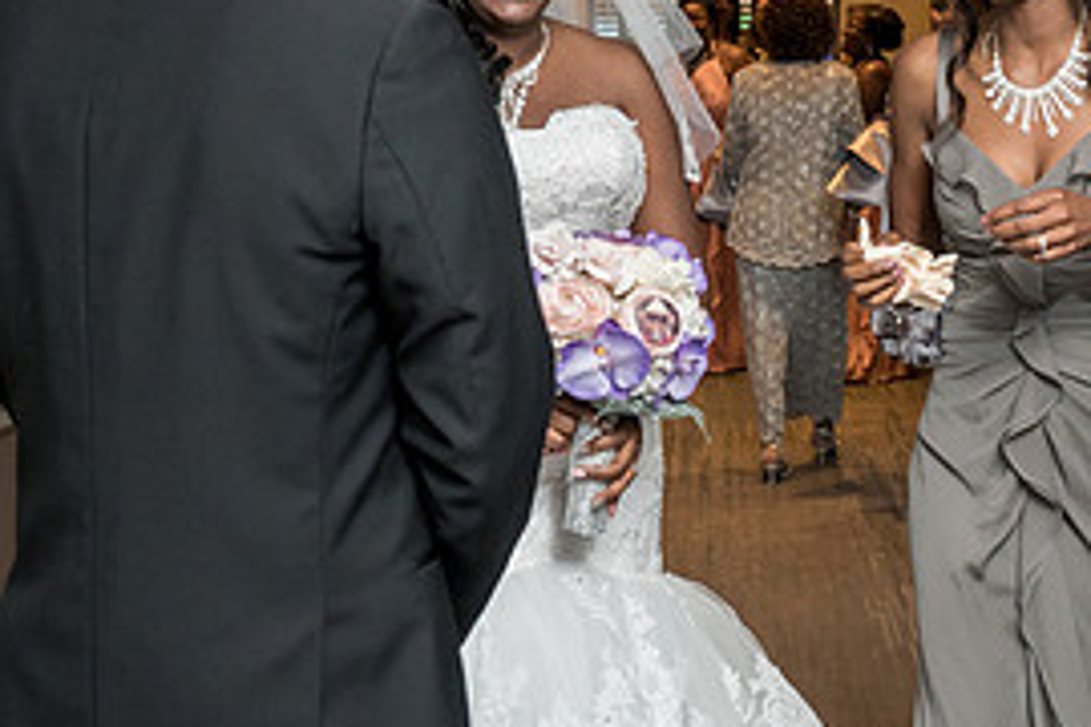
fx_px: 2758
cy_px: 42
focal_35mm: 91
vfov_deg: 14.8
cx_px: 954
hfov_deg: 21.9
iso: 2000
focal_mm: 35
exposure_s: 1/200
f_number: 7.1
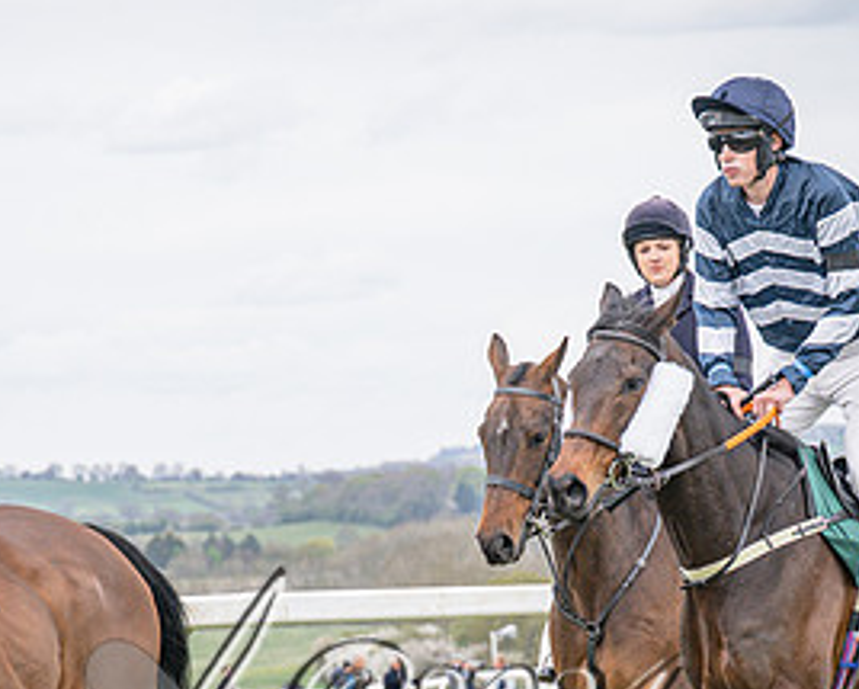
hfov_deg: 7.6
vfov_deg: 6.1
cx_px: 364
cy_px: 592
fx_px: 6490
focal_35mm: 255
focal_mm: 70
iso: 200
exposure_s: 1/500
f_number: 4
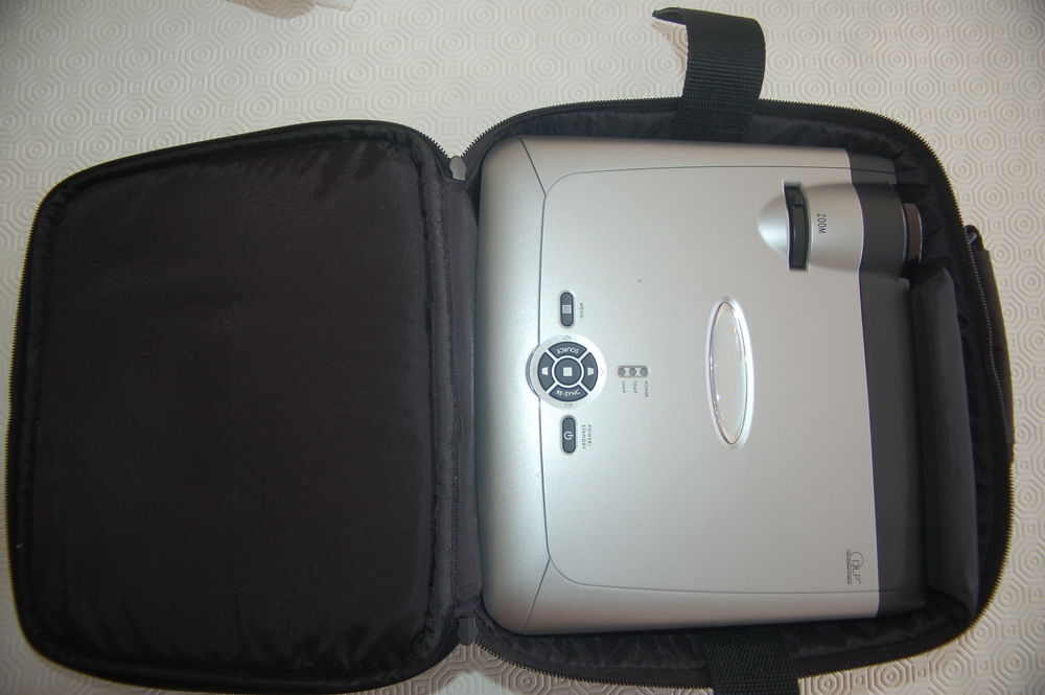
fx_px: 783
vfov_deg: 47.9
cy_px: 348
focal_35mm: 27
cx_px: 522
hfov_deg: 67.4
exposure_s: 1/100
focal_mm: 18
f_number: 3.5
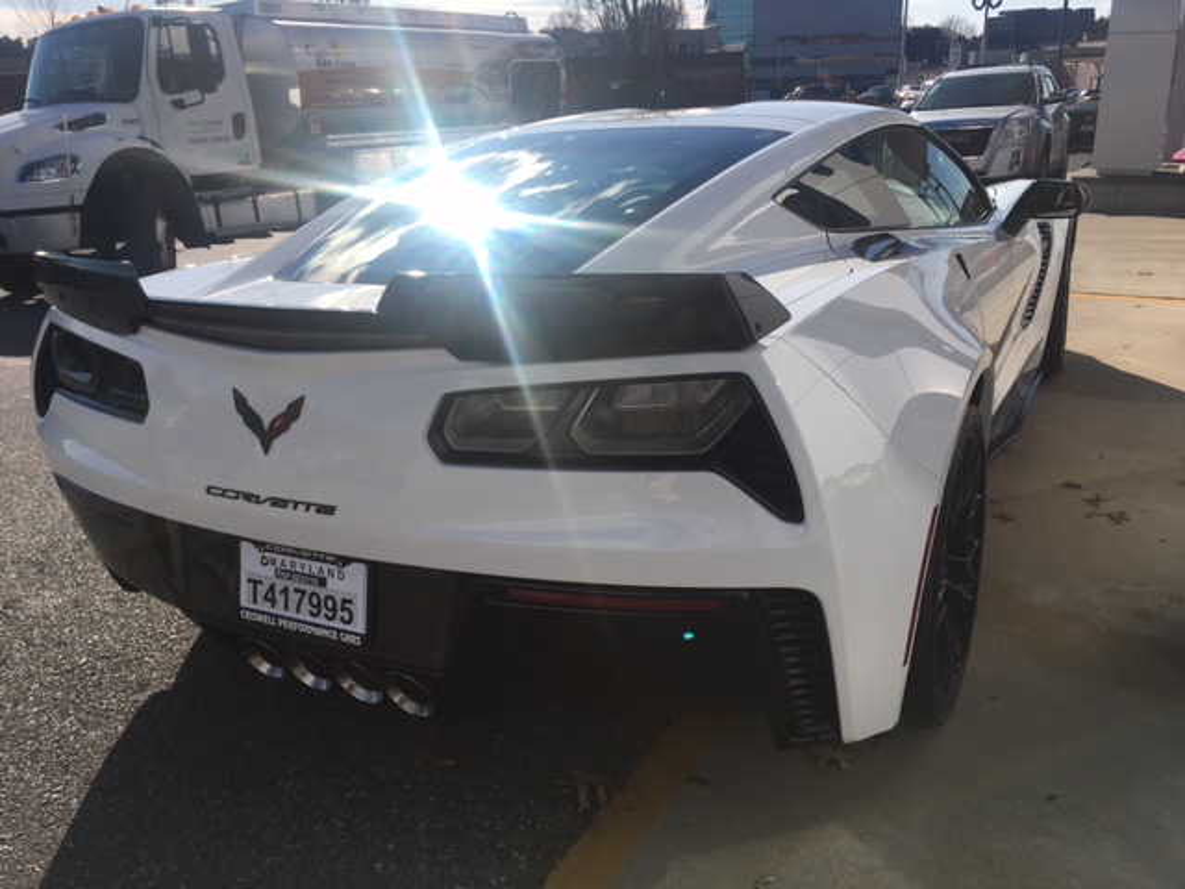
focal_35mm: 29
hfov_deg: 61.7
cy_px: 444
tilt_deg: -20.1
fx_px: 993
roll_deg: +1.8
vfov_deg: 48.2
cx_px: 592
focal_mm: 4.15
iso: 25
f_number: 2.2
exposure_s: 1/2404
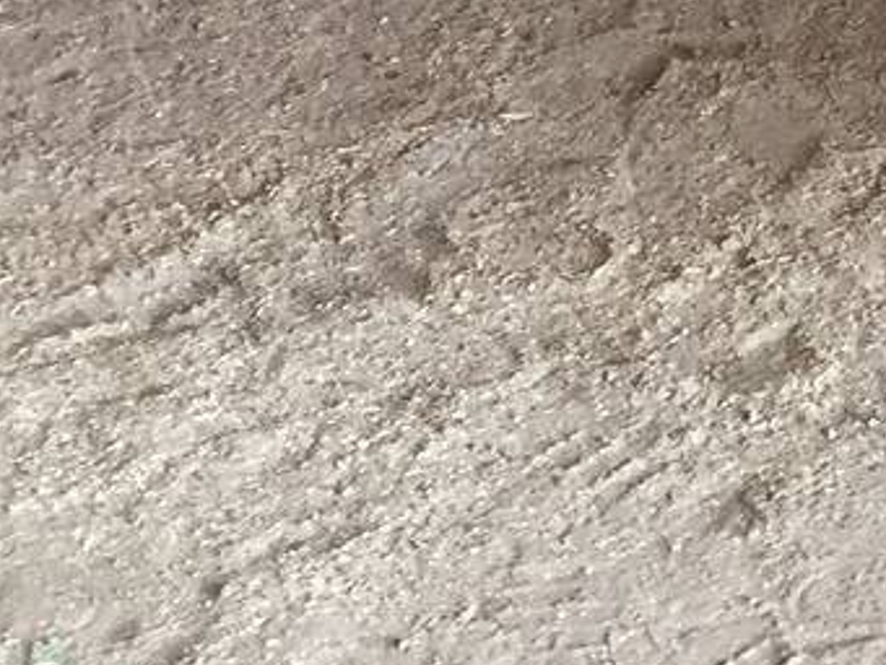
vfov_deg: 9.9
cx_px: 1073
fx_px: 3482
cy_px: -816
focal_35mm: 136
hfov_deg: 14.1
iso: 125
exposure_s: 1/33
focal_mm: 4.15
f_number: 2.2
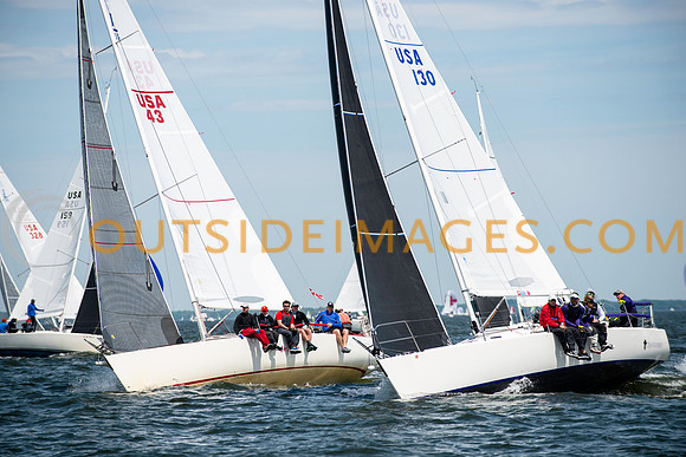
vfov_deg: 6.9
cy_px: 228
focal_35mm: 200
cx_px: 343
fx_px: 3812
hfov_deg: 10.3
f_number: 5
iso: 320
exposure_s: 1/3200
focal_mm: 200
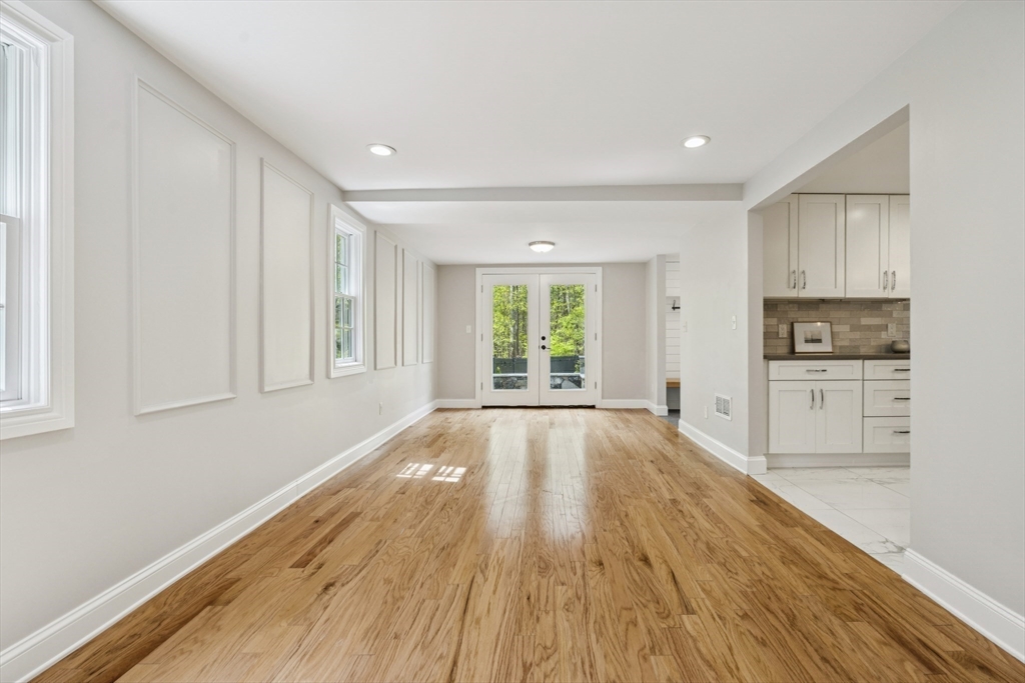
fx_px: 470
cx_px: 512
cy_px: 342
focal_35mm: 16
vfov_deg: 72.1
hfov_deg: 95.0
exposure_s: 1/15
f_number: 9
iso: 500
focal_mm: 16.5
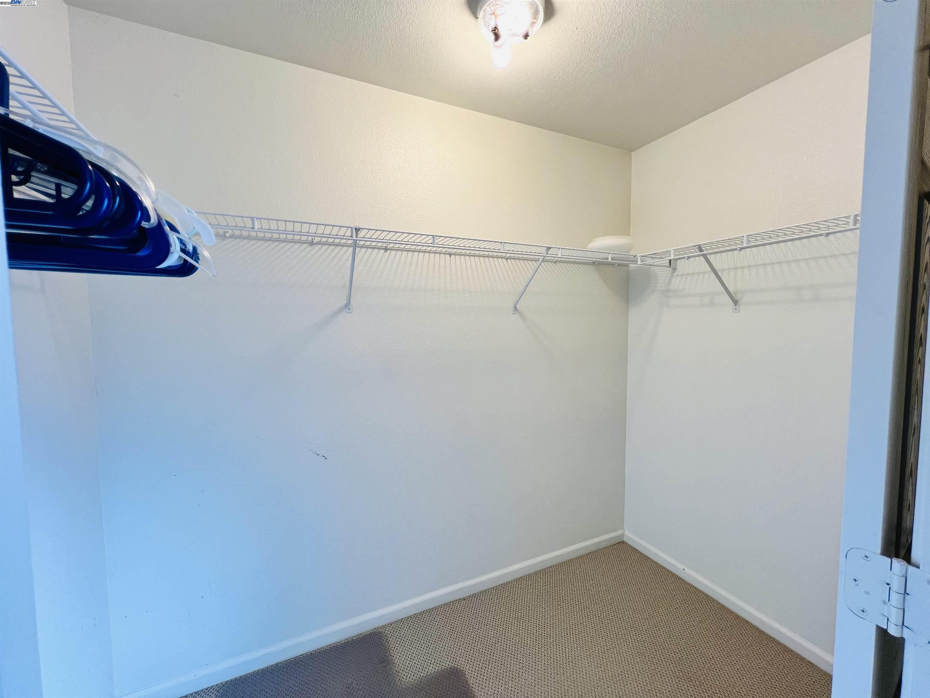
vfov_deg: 89.9
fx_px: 349
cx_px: 465
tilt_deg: -4.4
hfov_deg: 106.2
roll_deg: +0.2
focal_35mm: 13
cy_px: 349
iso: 64
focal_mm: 1.57
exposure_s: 1/120
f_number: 1.8
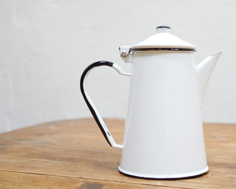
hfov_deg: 28.8
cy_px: 87
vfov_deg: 23.5
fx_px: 454
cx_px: 170
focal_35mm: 65
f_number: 1.7
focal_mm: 20
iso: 1600
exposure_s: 1/60
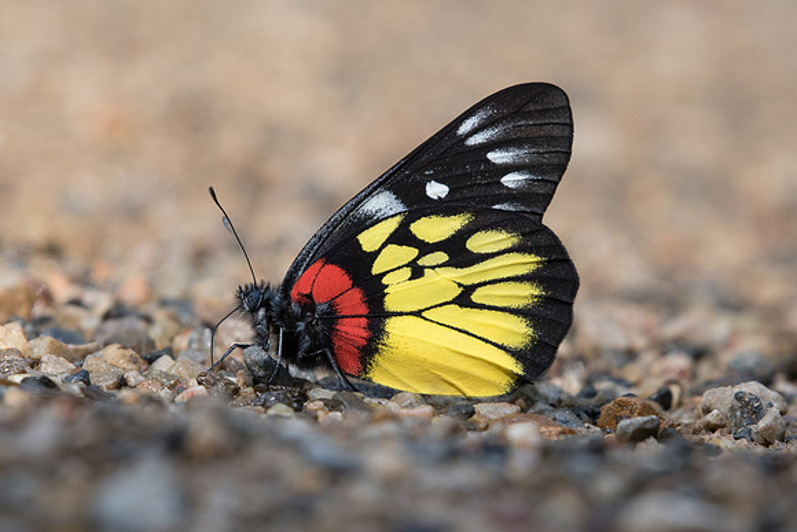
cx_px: 516
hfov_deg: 2.2
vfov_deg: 1.5
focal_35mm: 936
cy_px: 300
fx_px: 20719
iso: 400
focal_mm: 400
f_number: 9
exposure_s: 1/250
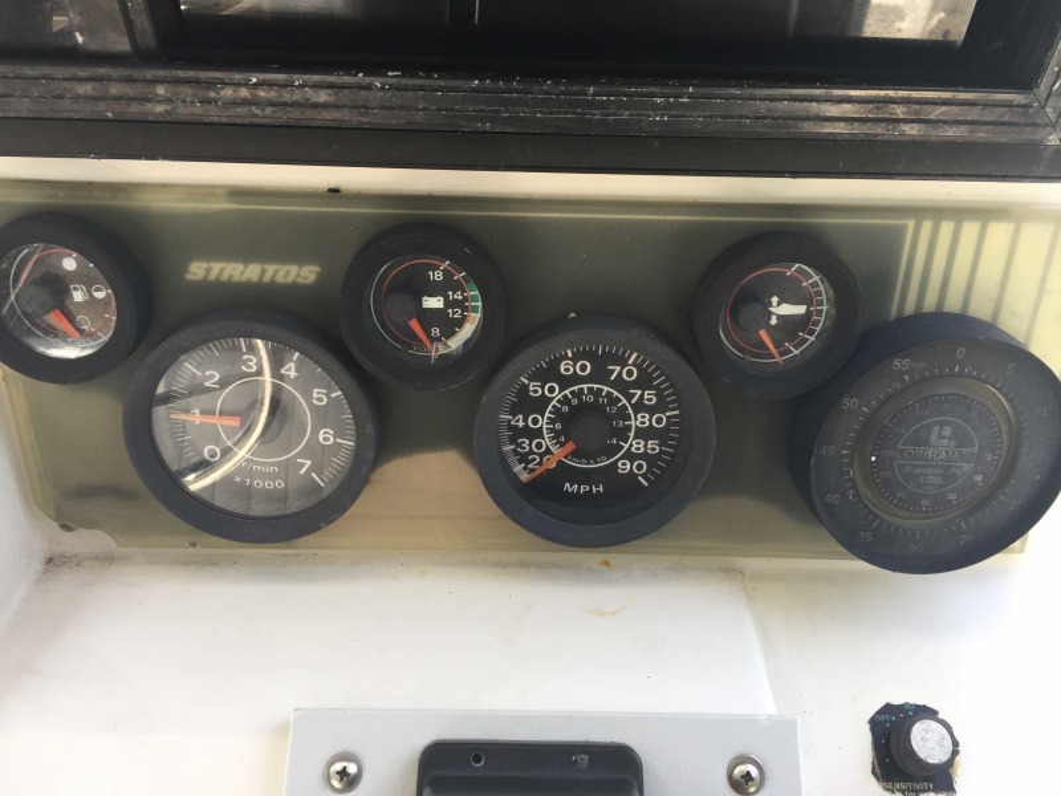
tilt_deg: -46.1
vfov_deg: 48.2
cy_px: 398
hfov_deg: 61.7
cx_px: 530
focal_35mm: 29
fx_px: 889
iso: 40
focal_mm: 4.15
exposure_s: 1/120
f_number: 2.2
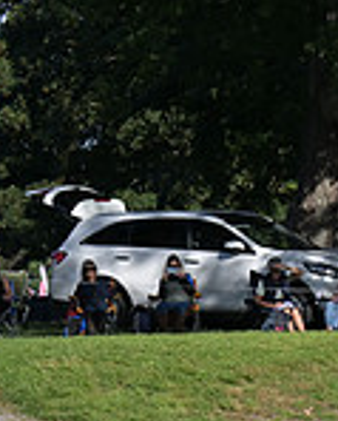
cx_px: 690
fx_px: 3204
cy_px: 457
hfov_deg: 5.9
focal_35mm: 257
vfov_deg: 7.5
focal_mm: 70
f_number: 5
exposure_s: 1/1250
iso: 280
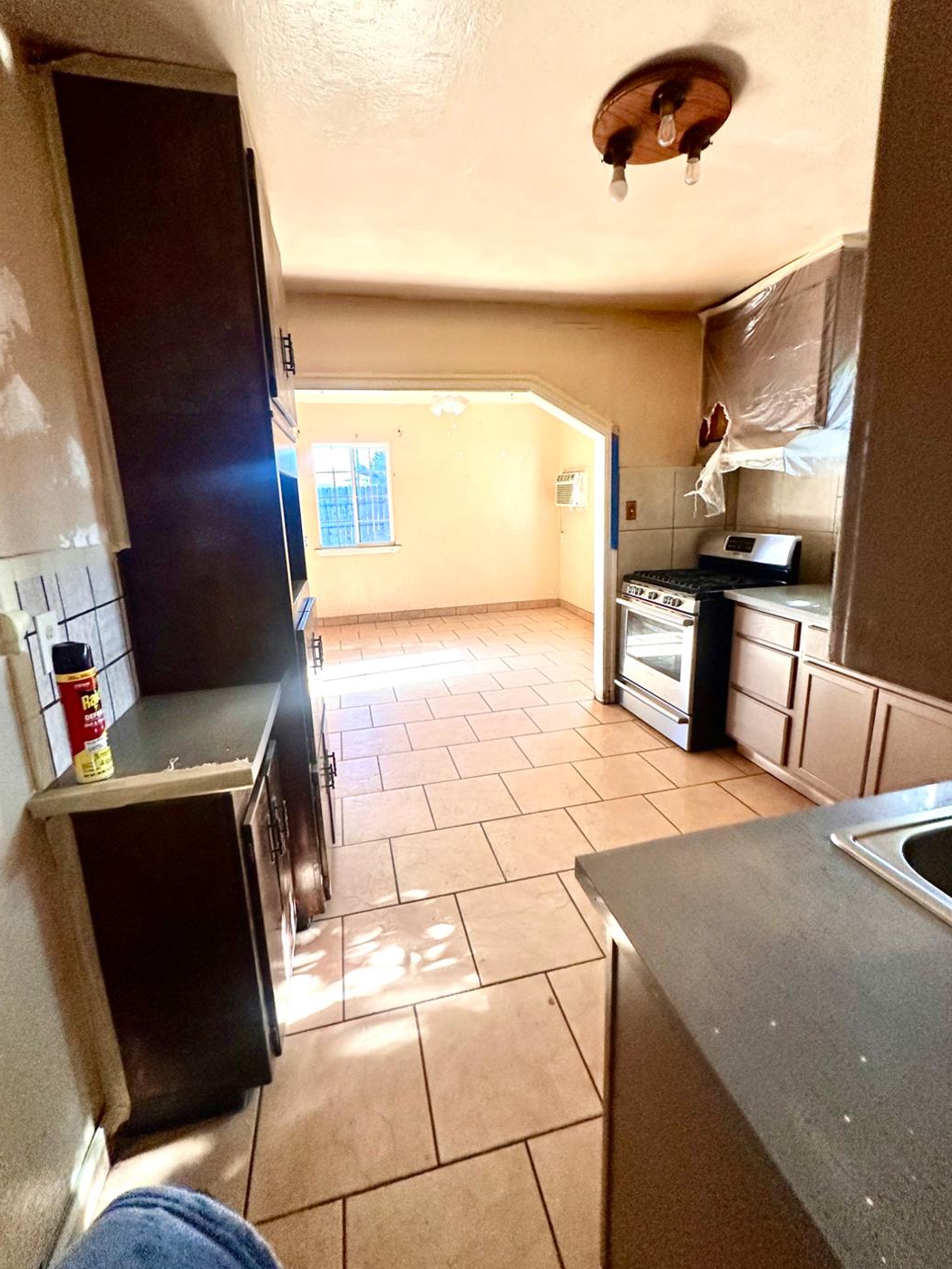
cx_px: 470
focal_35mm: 15
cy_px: 606
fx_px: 550
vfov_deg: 98.1
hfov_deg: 81.7
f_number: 2.2
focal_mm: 2.22
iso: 200
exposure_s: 1/99
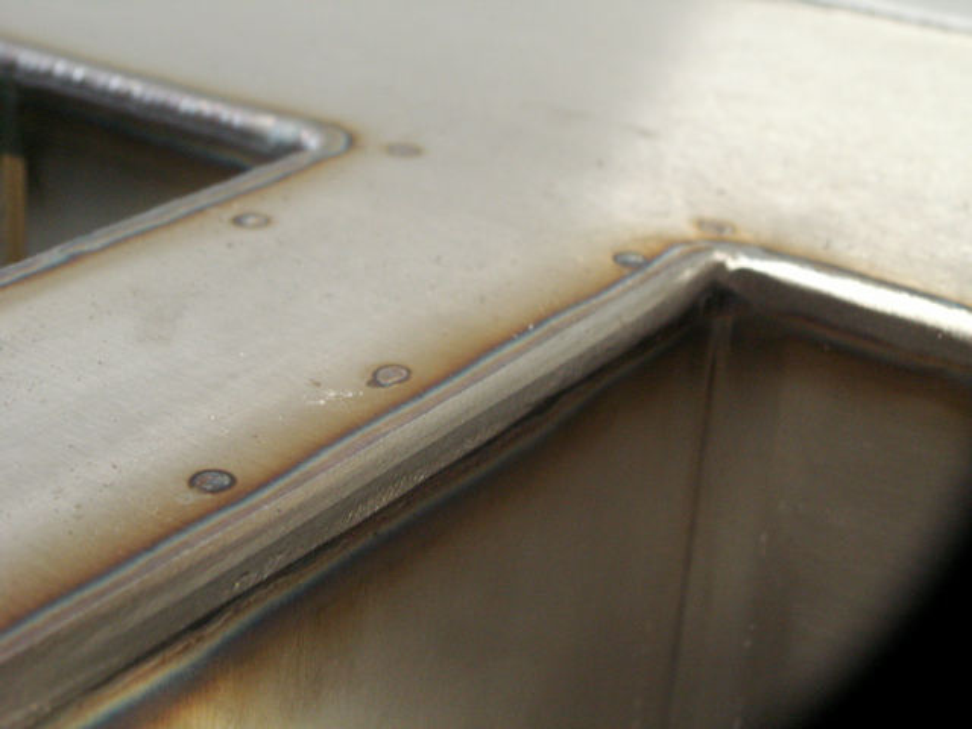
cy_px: 364
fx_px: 1797
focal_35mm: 64
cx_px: 486
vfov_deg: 22.9
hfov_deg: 30.3
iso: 160
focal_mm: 10.74
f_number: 3.2
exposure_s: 1/13
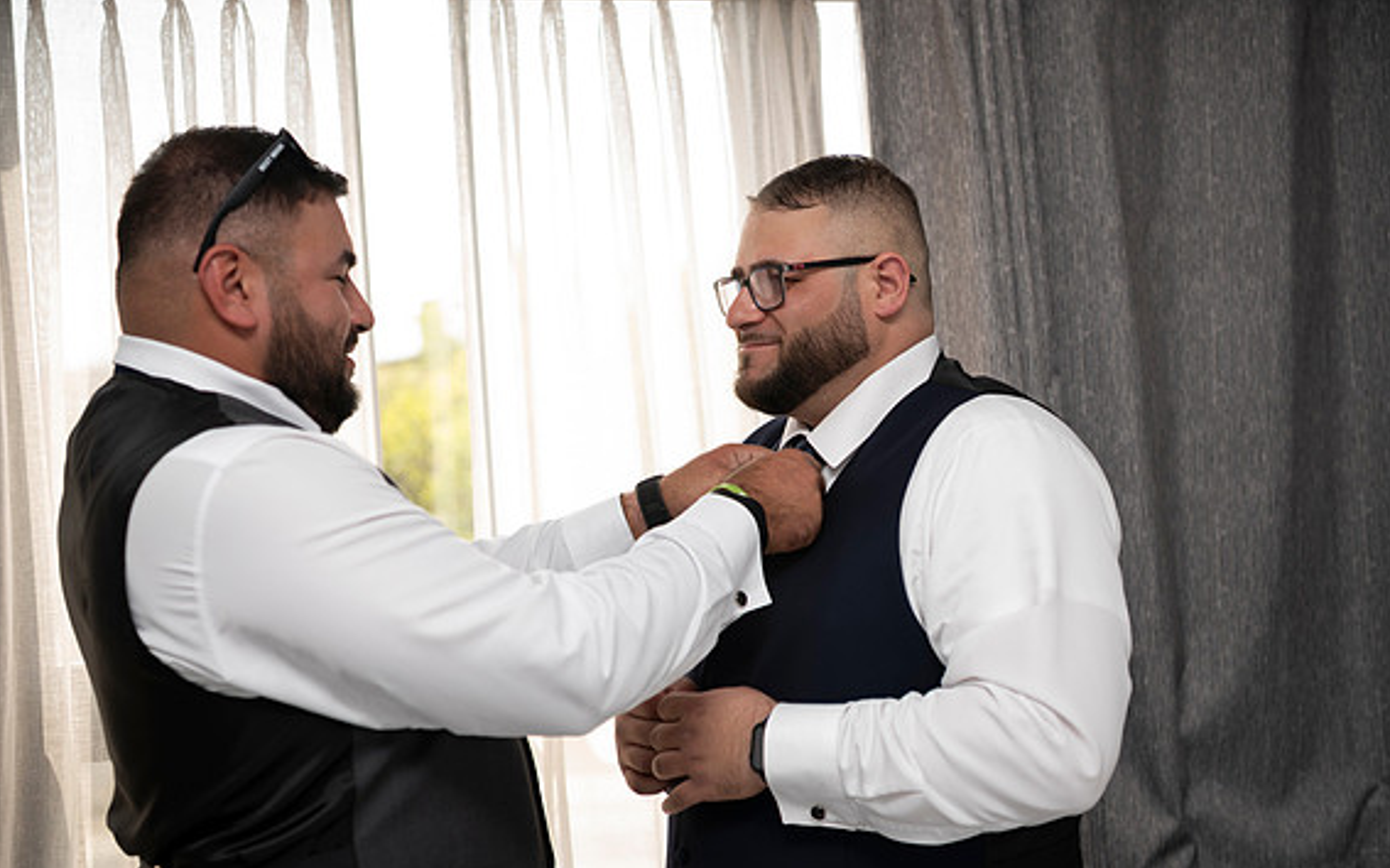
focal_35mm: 50
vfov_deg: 25.8
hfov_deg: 40.3
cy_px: 471
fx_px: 1894
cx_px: 708
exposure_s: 1/100
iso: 50
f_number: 2.8
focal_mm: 48
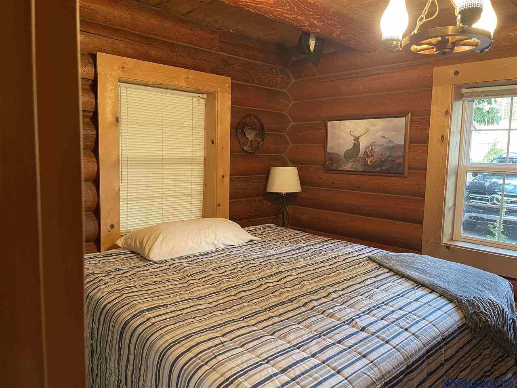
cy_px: 194
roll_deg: -1.8
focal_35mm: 26
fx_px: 388
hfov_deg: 67.3
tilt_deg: -6.1
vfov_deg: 53.1
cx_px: 258
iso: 400
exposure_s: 1/60
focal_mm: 5.1
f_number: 1.6
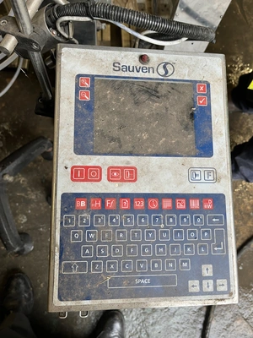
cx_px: 126
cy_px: 169
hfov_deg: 53.1
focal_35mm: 26
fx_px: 253
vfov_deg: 67.3
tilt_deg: -75.8
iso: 100
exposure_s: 1/50
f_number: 1.6
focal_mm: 5.1
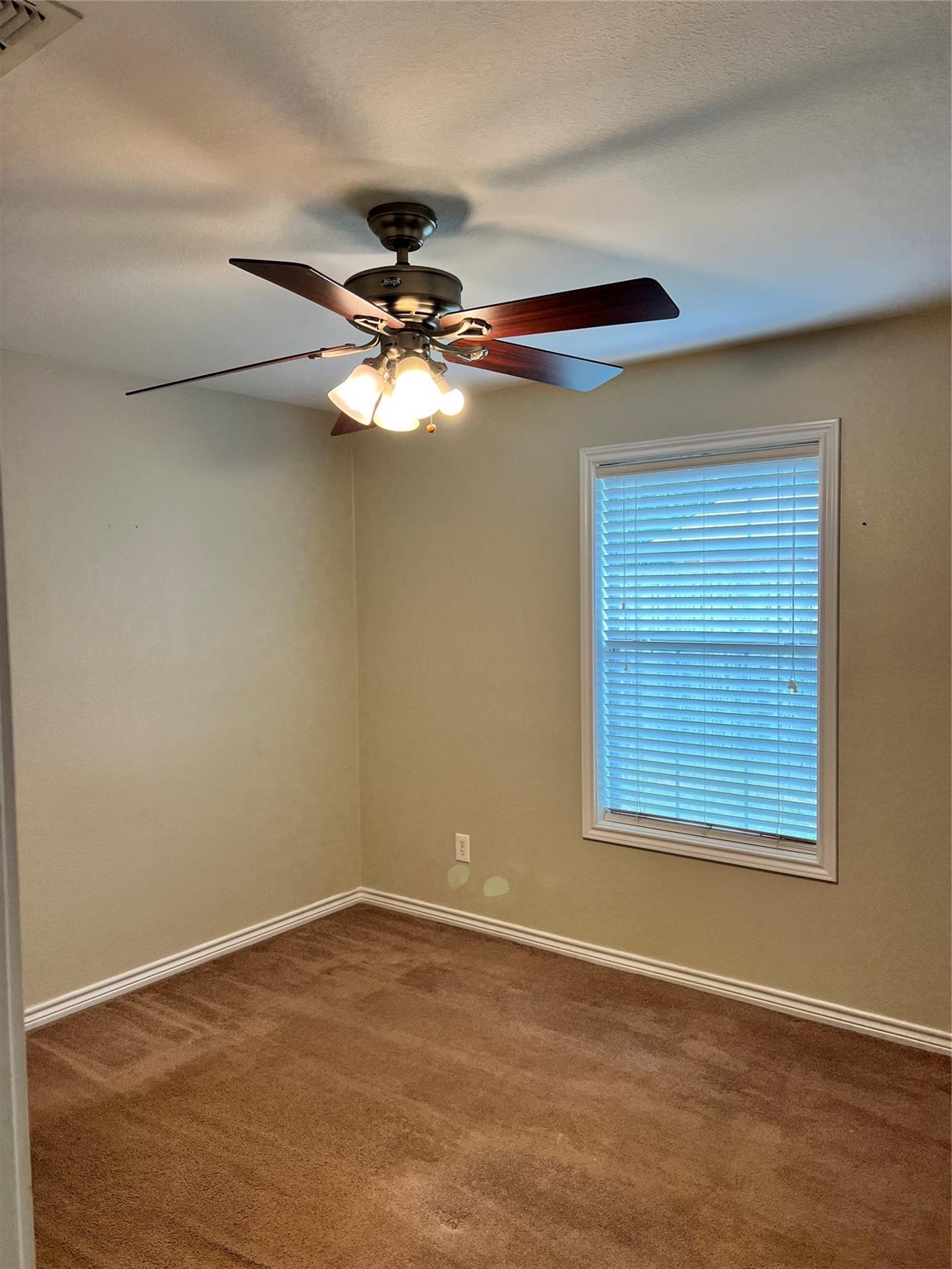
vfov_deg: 67.3
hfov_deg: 53.1
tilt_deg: -2.1
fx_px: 953
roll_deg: +0.9
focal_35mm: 26
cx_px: 476
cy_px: 634
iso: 80
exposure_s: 1/120
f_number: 1.5
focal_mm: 5.7
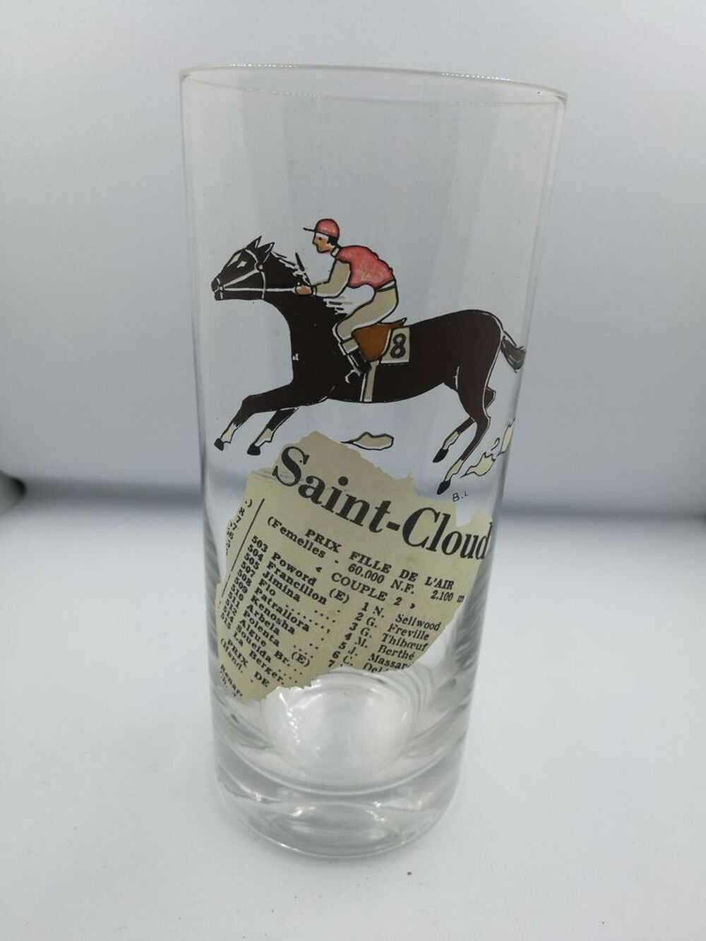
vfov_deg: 65.3
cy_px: 470
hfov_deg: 51.4
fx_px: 734
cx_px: 353
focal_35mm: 27
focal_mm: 4.5
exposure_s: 1/100
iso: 80
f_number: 2.2
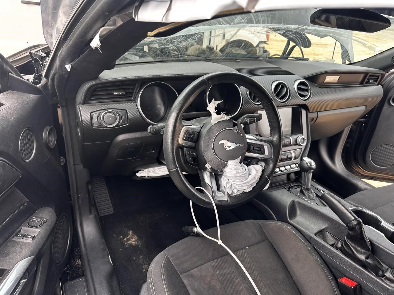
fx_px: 273
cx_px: 197
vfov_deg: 56.8
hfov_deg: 71.6
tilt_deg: -25.5
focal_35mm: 24
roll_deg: -6.0
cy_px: 148
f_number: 1.78
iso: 64
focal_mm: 6.86
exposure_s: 1/202
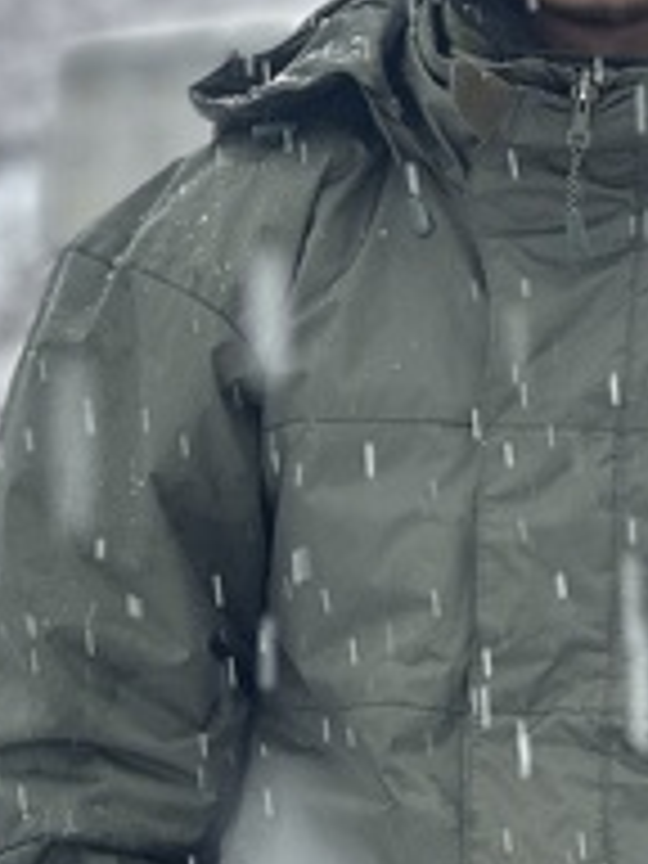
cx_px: 466
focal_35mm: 281
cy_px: 549
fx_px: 7014
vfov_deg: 7.0
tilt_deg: +2.6
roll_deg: -1.7
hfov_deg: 5.3
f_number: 2.8
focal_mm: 9
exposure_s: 1/197
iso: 25
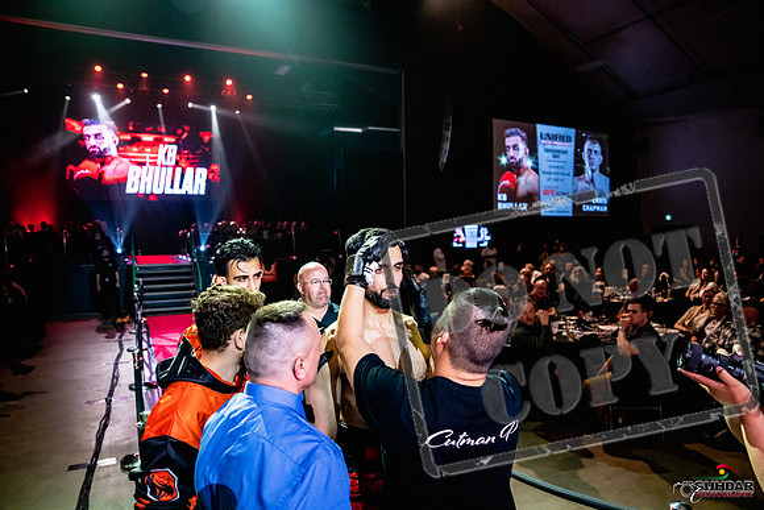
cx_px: 382
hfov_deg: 73.7
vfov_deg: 53.2
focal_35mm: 24
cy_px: 255
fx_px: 509
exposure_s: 1/320
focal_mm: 24
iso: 5000
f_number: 2.8
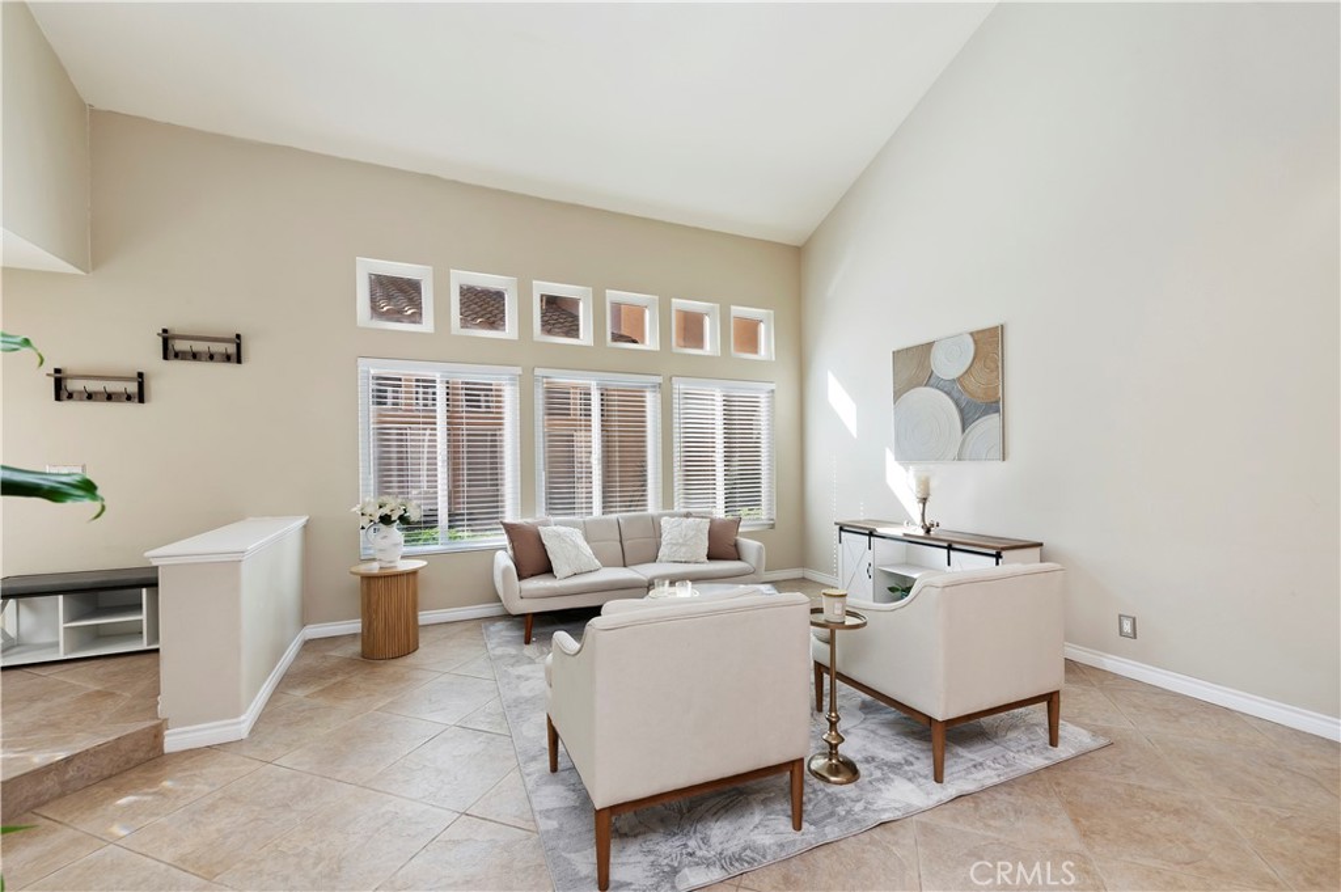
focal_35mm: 14
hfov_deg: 104.3
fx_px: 521
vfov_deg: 81.1
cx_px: 670
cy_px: 446
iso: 500
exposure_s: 1/40
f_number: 10
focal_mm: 14
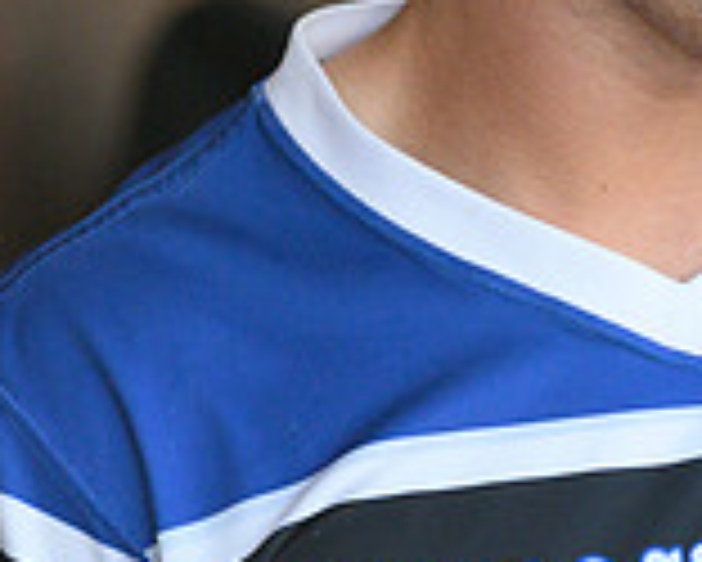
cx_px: 662
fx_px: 15363
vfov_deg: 2.1
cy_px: -91
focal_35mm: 739
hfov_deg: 2.6
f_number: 4
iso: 4500
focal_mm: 175
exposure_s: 1/2000
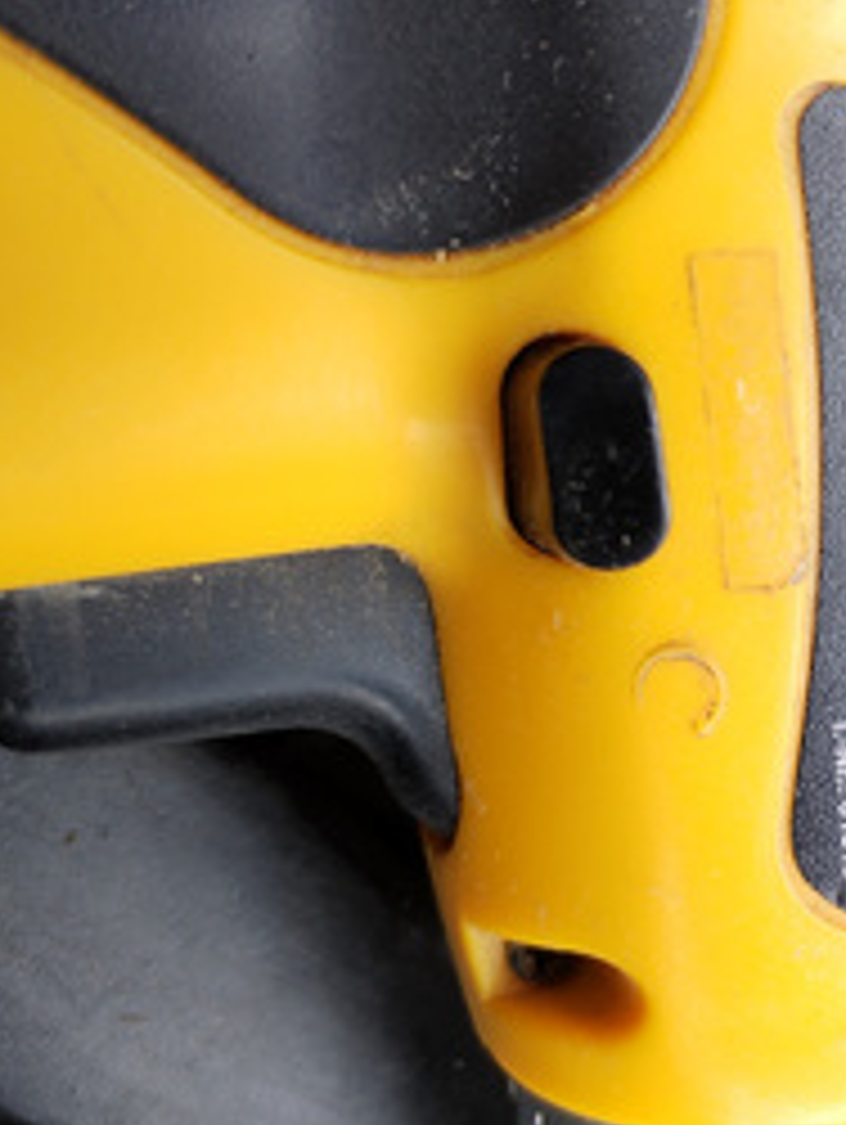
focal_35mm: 52
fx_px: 1692
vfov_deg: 36.8
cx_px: 821
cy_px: 598
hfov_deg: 26.7
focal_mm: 4.75
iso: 104
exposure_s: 1/100
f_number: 1.8
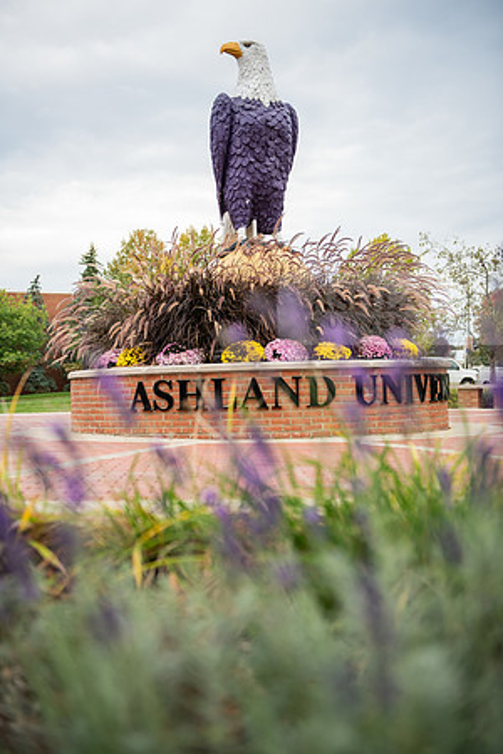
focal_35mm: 48
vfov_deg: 41.1
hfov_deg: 28.1
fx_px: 1006
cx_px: 252
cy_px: 377
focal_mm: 48
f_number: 2.8
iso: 160
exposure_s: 1/320
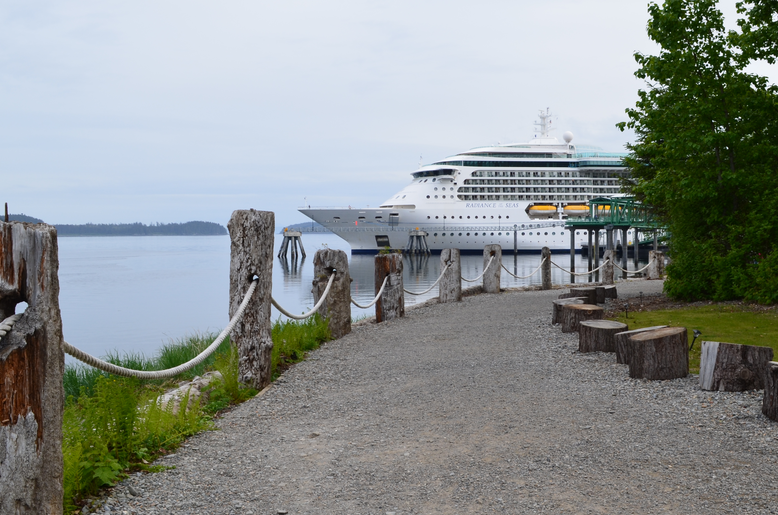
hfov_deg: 42.7
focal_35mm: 46
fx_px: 992
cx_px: 448
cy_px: 248
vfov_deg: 29.1
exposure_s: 1/125
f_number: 11
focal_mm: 22
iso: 200
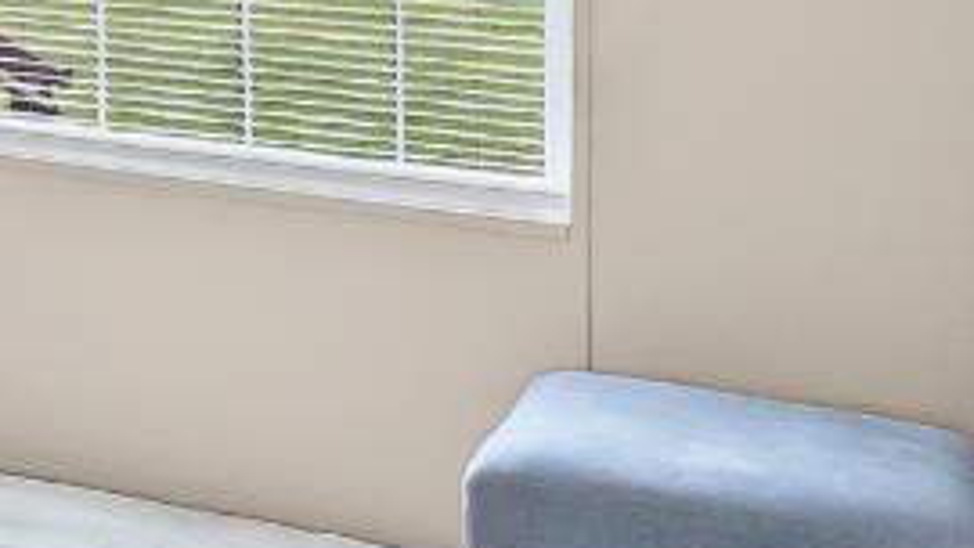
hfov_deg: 18.6
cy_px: -303
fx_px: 2402
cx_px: -703
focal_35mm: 93
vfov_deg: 12.3
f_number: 8
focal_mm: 16
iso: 1250
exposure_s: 1/25
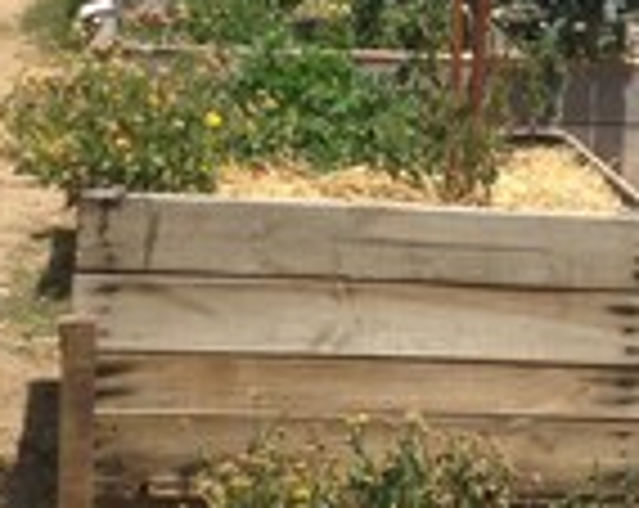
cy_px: 45
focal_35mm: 135
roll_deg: -0.9
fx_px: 2548
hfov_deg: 14.2
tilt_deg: -6.8
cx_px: 518
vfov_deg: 11.3
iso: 50
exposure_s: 1/2045
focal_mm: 4.28
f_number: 2.4
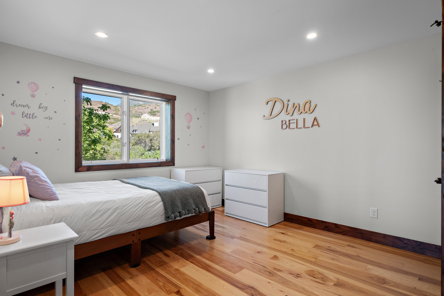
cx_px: 222
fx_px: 228
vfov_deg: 66.0
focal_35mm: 18
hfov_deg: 88.4
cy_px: 148
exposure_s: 1/6
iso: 500
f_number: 8
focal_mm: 18.5
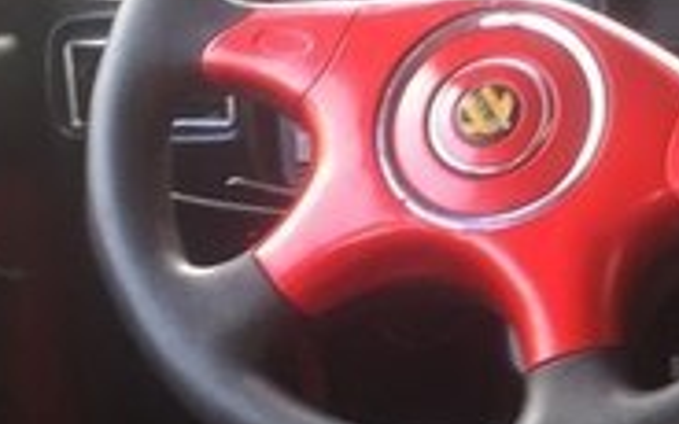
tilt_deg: -19.5
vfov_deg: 11.8
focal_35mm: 110
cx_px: 1048
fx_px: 2036
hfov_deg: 17.0
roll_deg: -0.4
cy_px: 411
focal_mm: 4.15
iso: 32
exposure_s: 1/33
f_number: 2.2
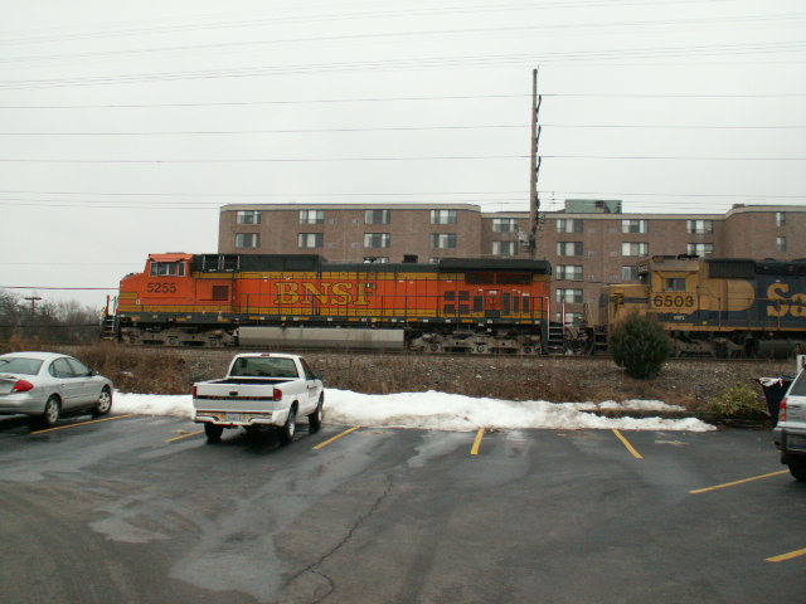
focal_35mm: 35
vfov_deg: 40.7
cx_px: 403
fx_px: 815
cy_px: 302
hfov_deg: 52.6
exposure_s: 1/320
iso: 80
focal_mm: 5.86
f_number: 2.8
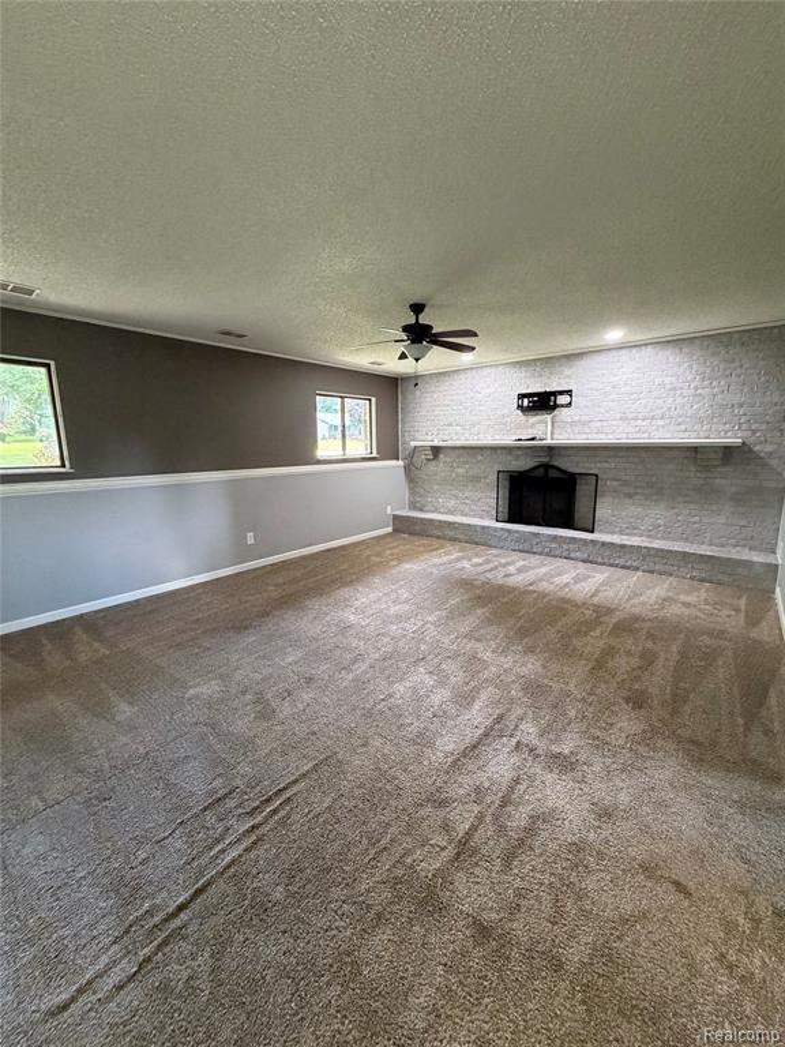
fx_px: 423
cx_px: 392
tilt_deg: -10.9
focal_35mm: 14
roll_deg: +0.4
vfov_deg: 102.1
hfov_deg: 85.7
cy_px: 524
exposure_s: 1/60
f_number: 2.2
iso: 500
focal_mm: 2.22
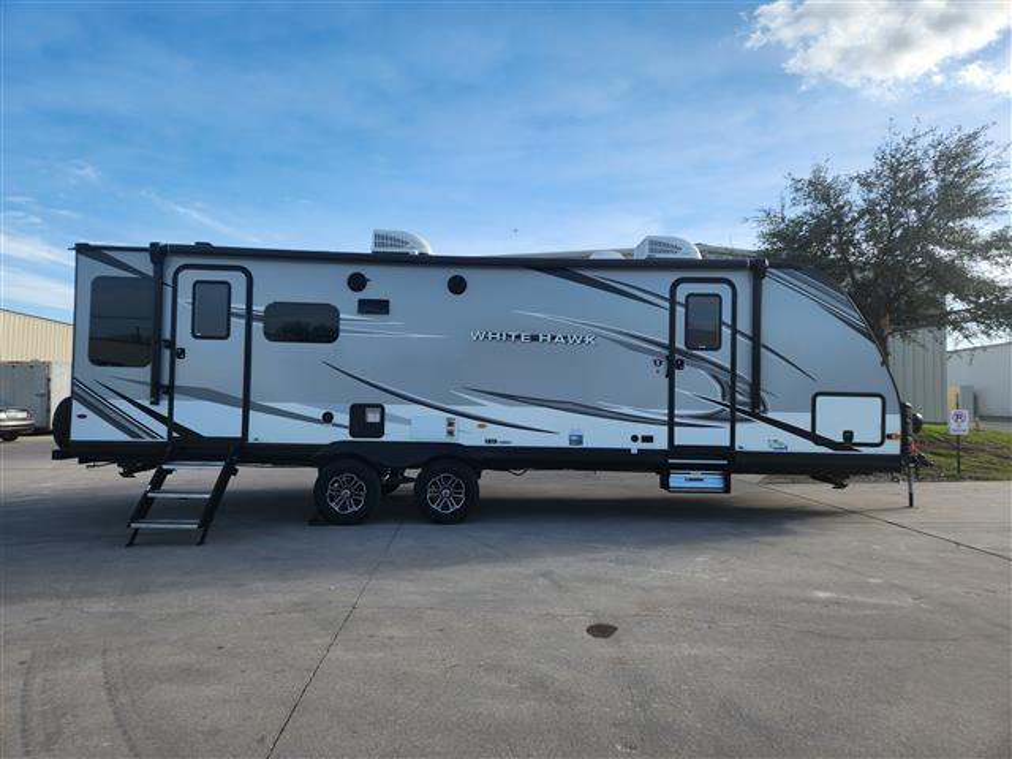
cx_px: 506
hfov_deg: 73.9
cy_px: 380
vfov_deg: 58.9
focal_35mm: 23
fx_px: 672
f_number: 1.8
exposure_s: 1/883
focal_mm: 5.4
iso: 20
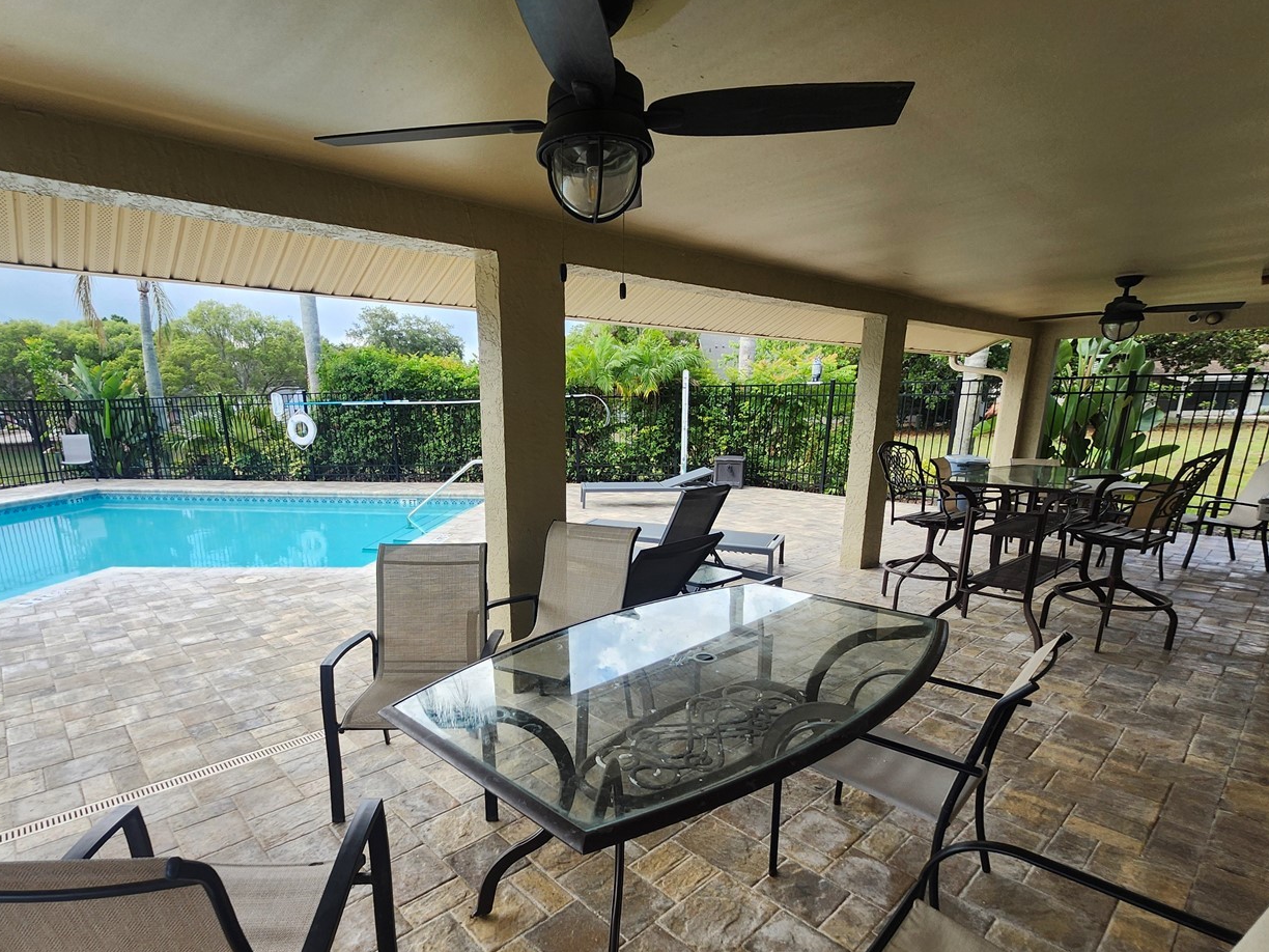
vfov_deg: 73.4
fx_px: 623
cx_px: 569
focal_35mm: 17
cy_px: 597
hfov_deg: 90.7
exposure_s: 1/323
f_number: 2.2
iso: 40
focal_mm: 1.74
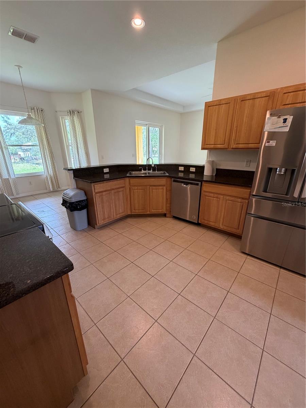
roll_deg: +0.2
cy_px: 204
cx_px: 153
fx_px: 165
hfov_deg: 85.7
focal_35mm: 14
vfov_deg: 102.1
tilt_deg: -18.4
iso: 320
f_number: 2.2
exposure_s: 1/120
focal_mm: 2.22
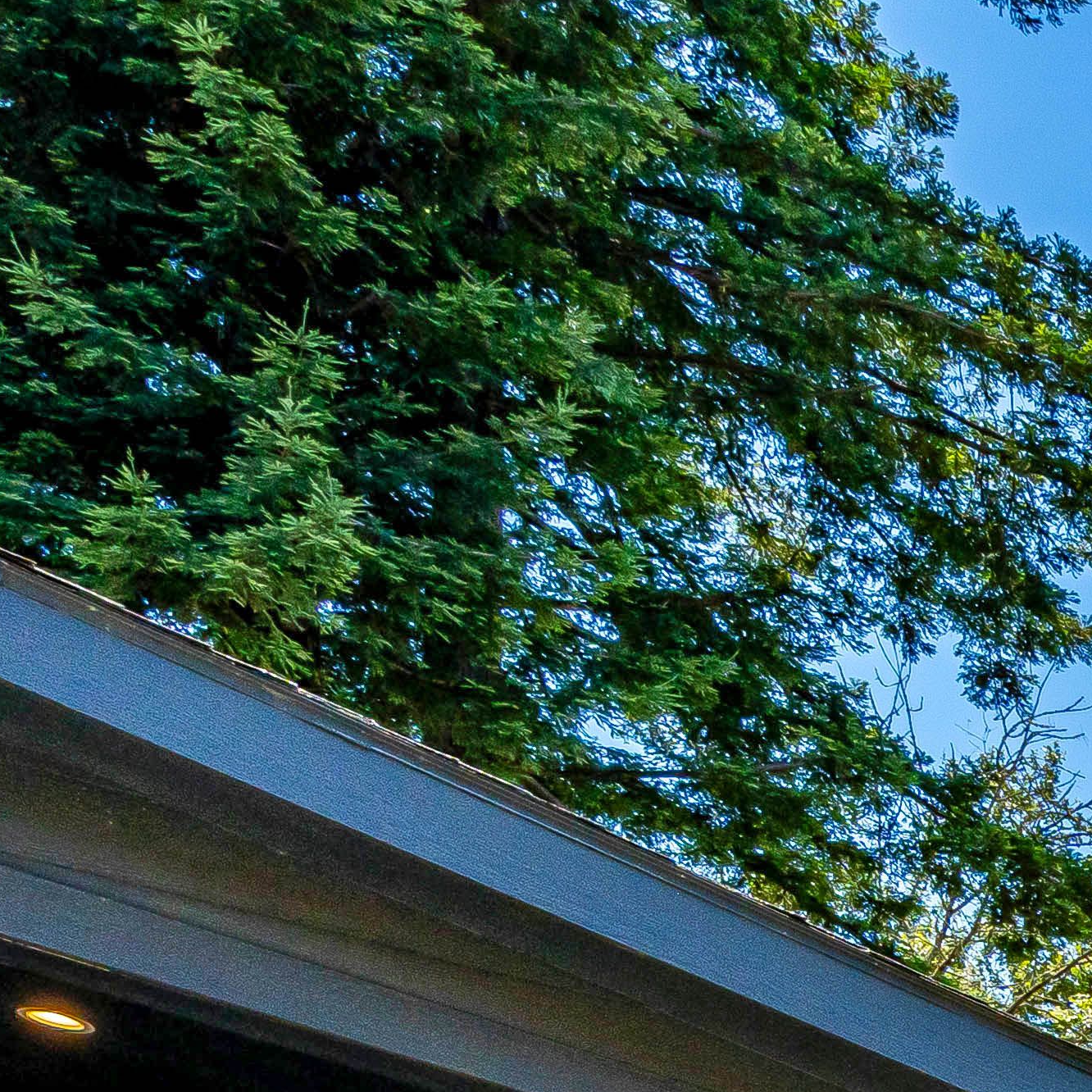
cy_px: 1834
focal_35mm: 76
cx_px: 2209
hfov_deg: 16.8
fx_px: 2712
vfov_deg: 18.8
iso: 400
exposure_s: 1/400
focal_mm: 17
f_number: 11
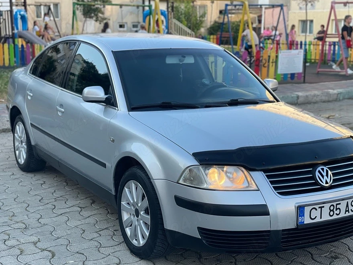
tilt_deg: -9.6
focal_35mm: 59
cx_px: 198
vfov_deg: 24.8
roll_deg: +0.5
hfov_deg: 32.7
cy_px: 134
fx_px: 602
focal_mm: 6
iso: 25
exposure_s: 1/146
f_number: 2
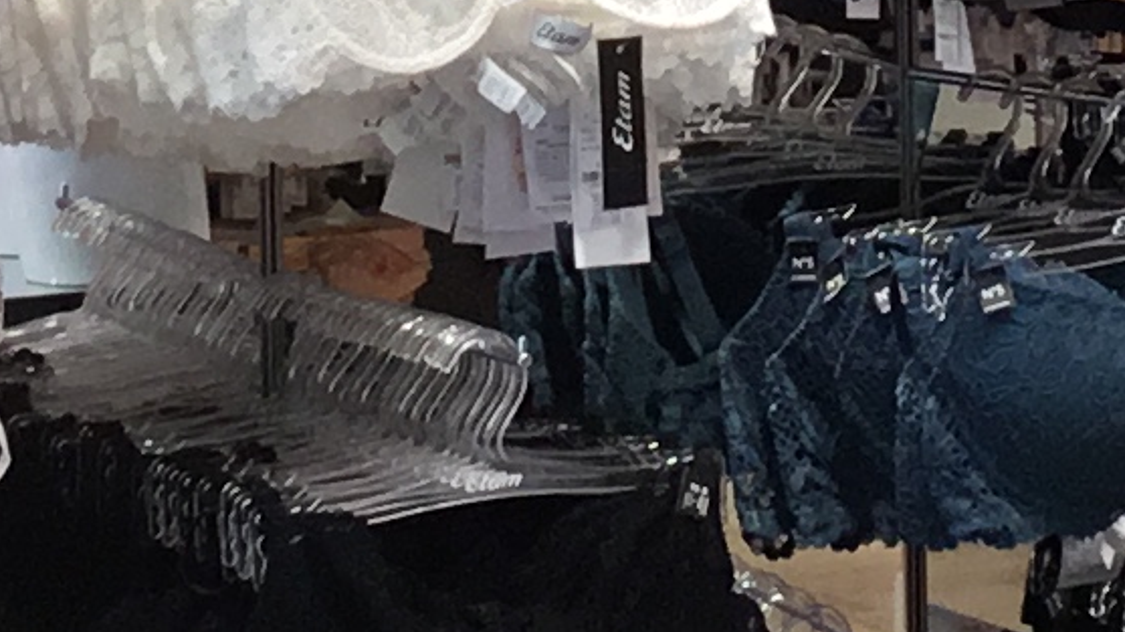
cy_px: -559
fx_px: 5905
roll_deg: +0.9
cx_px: 511
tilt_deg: -1.9
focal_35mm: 198
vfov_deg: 6.0
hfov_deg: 10.9
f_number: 2.4
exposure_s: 1/100
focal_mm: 3.3
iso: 50
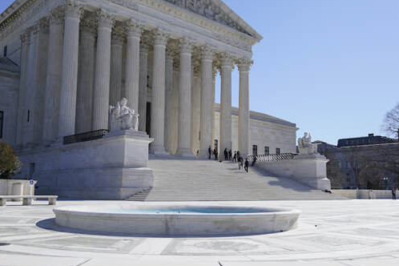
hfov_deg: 51.9
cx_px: 212
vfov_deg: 35.9
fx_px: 410
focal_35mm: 37
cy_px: 148
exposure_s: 1/2500
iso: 100
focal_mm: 24
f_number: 2.8
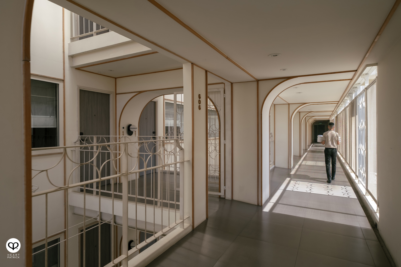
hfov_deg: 84.0
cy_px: 134
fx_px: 223
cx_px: 200
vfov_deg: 61.9
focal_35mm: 20
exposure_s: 1/320
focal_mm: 13.2
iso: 160
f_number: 4.5
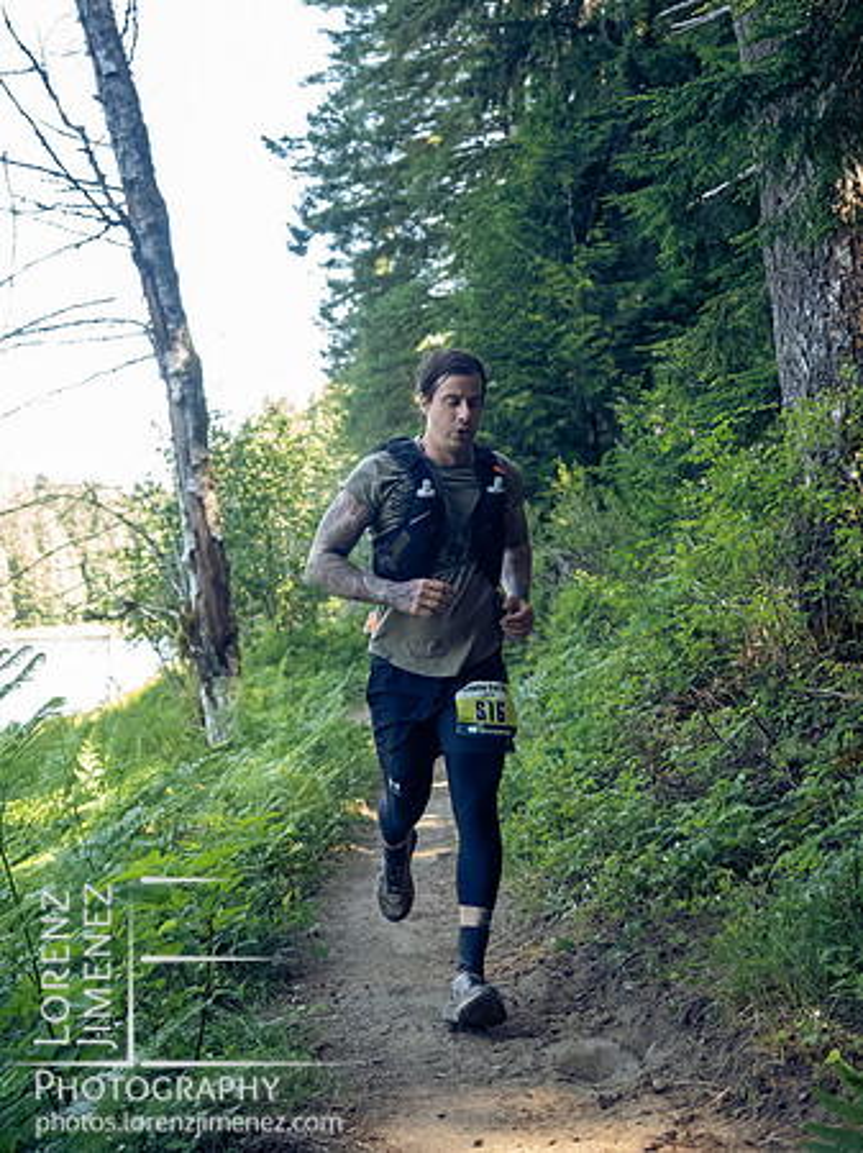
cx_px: 432
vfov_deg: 41.3
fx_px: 1531
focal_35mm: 46
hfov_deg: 31.5
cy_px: 576
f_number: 2.8
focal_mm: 23
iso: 4000
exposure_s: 1/1000
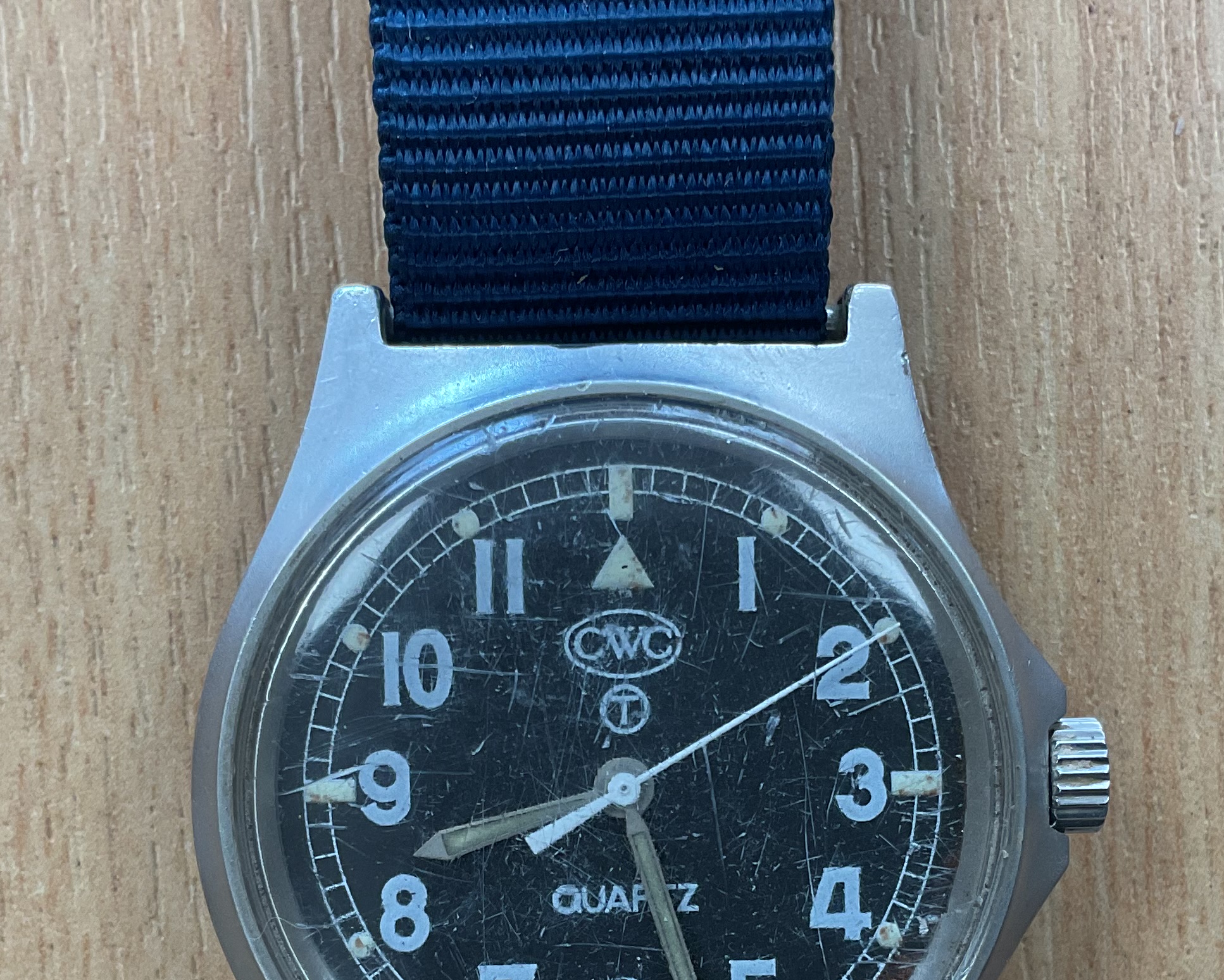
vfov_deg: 25.4
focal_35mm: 59
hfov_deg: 31.9
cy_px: 775
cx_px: 638
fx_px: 2138
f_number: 1.8
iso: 50
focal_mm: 3
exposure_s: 1/120
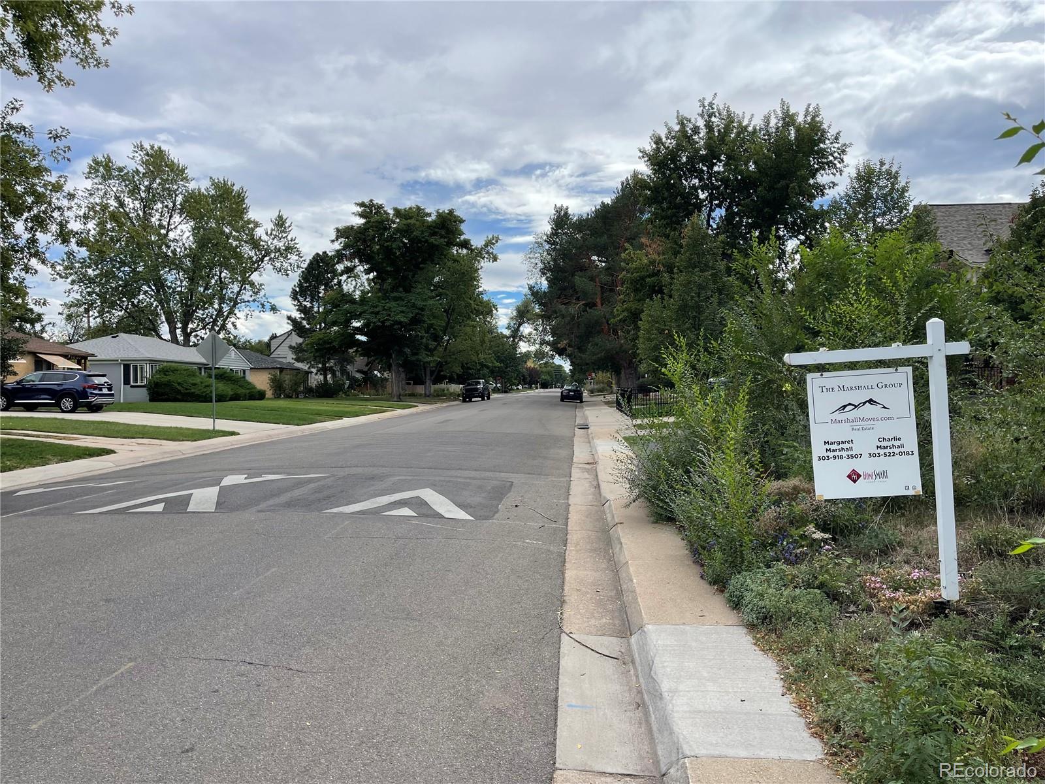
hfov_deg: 69.4
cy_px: 392
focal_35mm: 25
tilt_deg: +0.1
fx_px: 755
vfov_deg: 54.9
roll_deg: +0.2
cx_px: 522
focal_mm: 5.1
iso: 32
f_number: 1.6
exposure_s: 1/3257
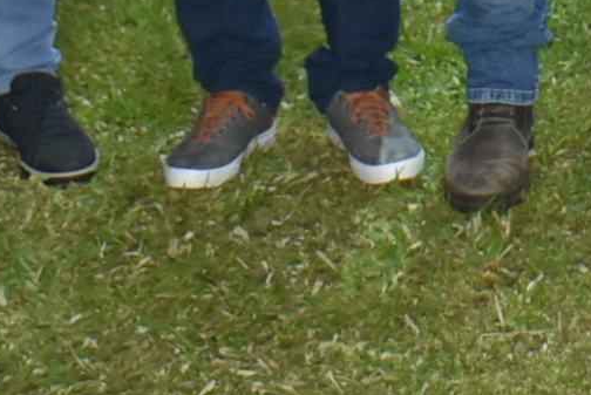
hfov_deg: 10.2
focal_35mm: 196
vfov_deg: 6.7
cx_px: 838
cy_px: -474
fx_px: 3220
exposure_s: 1/60
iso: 1000
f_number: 3.5
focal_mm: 22
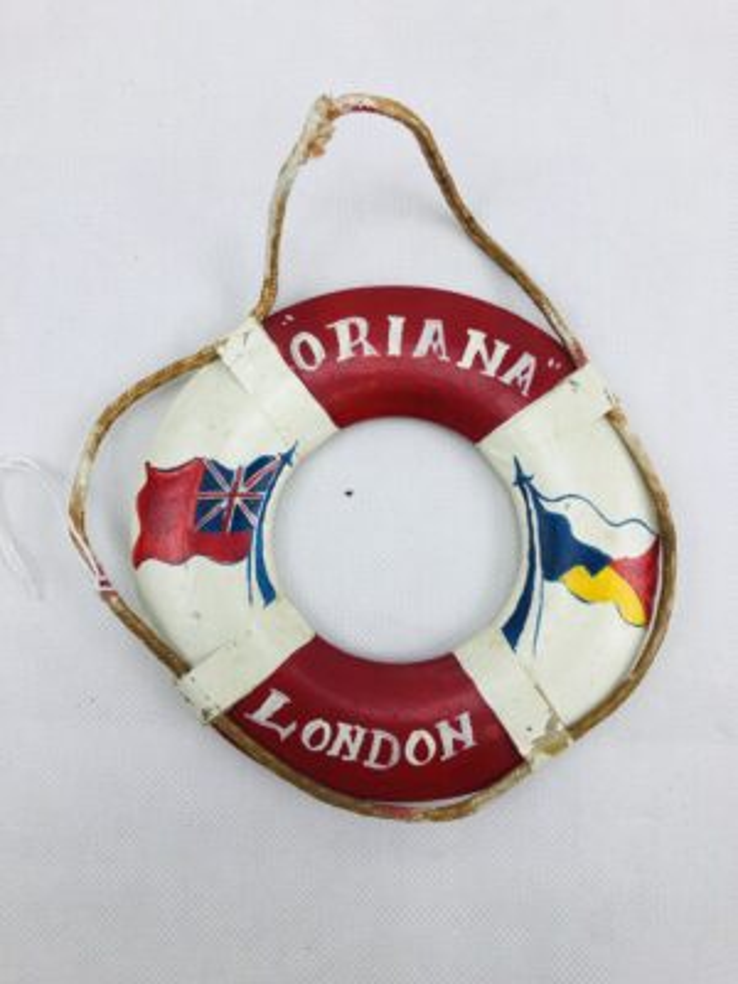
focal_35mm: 28
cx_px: 369
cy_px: 492
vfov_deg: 63.4
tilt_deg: -86.2
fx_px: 796
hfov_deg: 49.7
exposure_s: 1/100
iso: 25
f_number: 1.8
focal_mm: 3.99
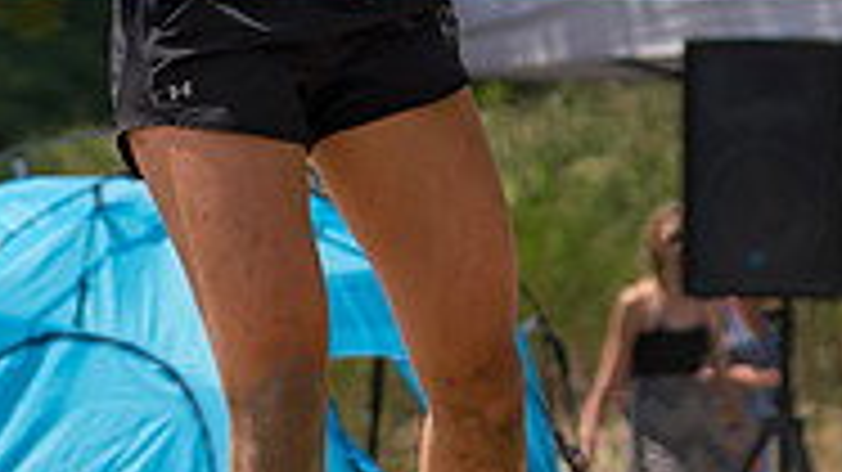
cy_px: -532
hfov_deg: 3.6
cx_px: 135
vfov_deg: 2.0
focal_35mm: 602
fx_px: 13435
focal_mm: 105
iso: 200
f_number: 4
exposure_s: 1/2000
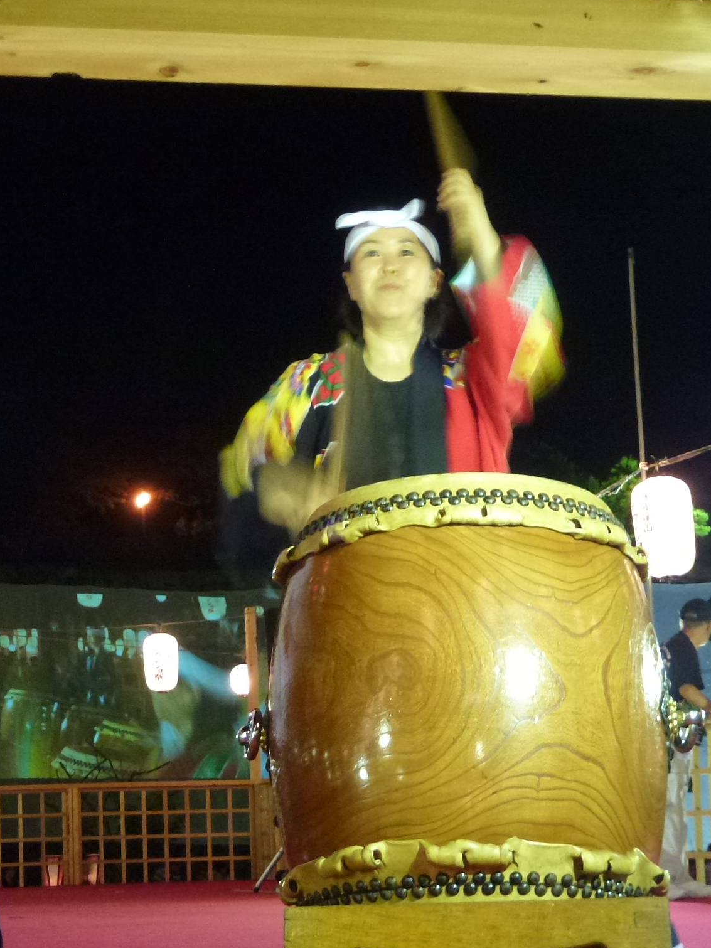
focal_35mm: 83
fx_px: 2273
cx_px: 158
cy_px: 508
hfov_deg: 17.6
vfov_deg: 23.6
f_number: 4.1
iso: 400
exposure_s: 1/8
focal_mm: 8.7
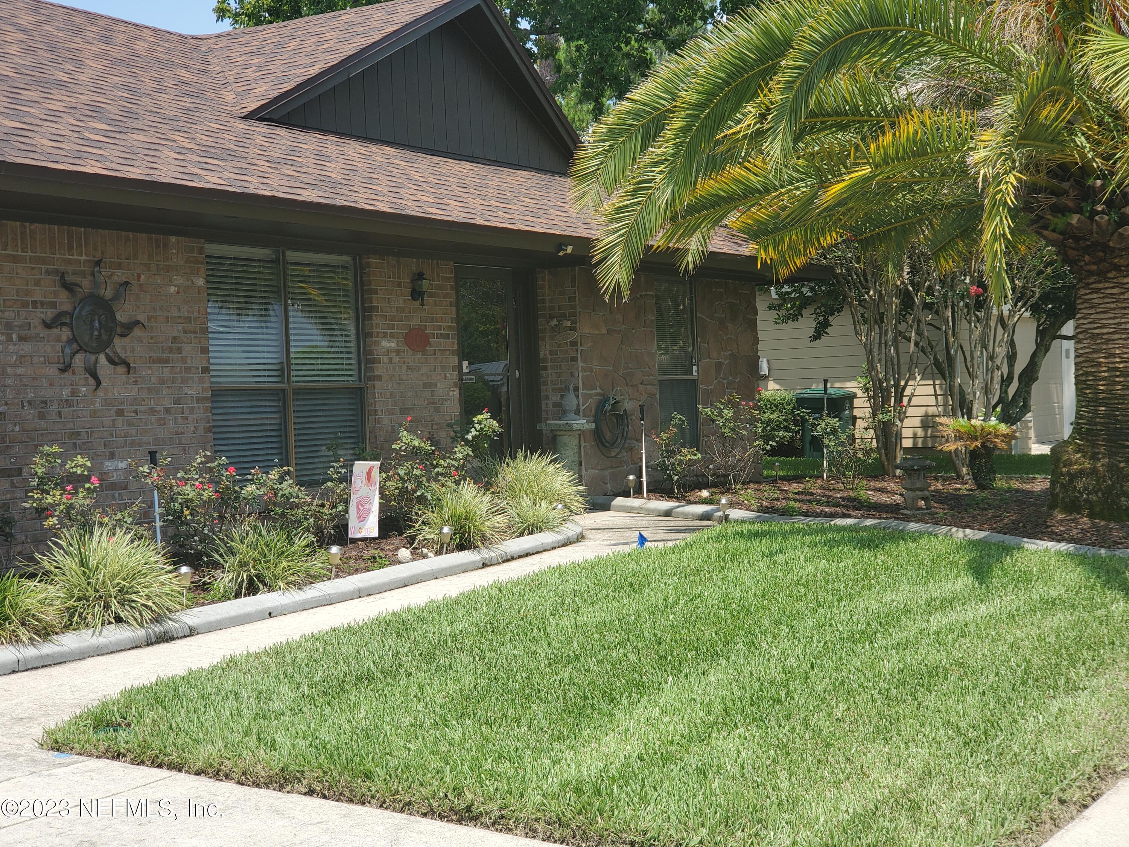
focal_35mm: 52
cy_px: 424
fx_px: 1696
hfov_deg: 36.8
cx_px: 564
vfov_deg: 28.0
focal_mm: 6
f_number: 2.4
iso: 50
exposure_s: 1/511
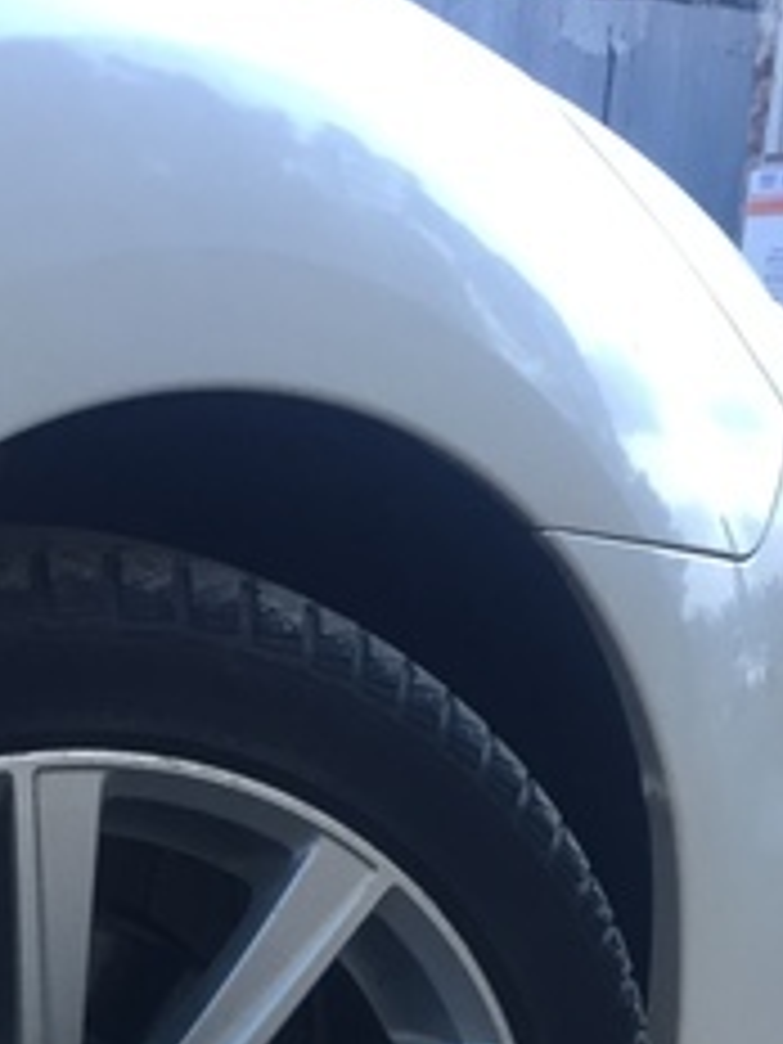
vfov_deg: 24.3
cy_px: 1148
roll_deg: -0.2
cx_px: 68
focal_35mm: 75
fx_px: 2262
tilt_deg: -18.7
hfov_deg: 19.3
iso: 40
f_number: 2.2
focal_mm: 4.15
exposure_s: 1/33
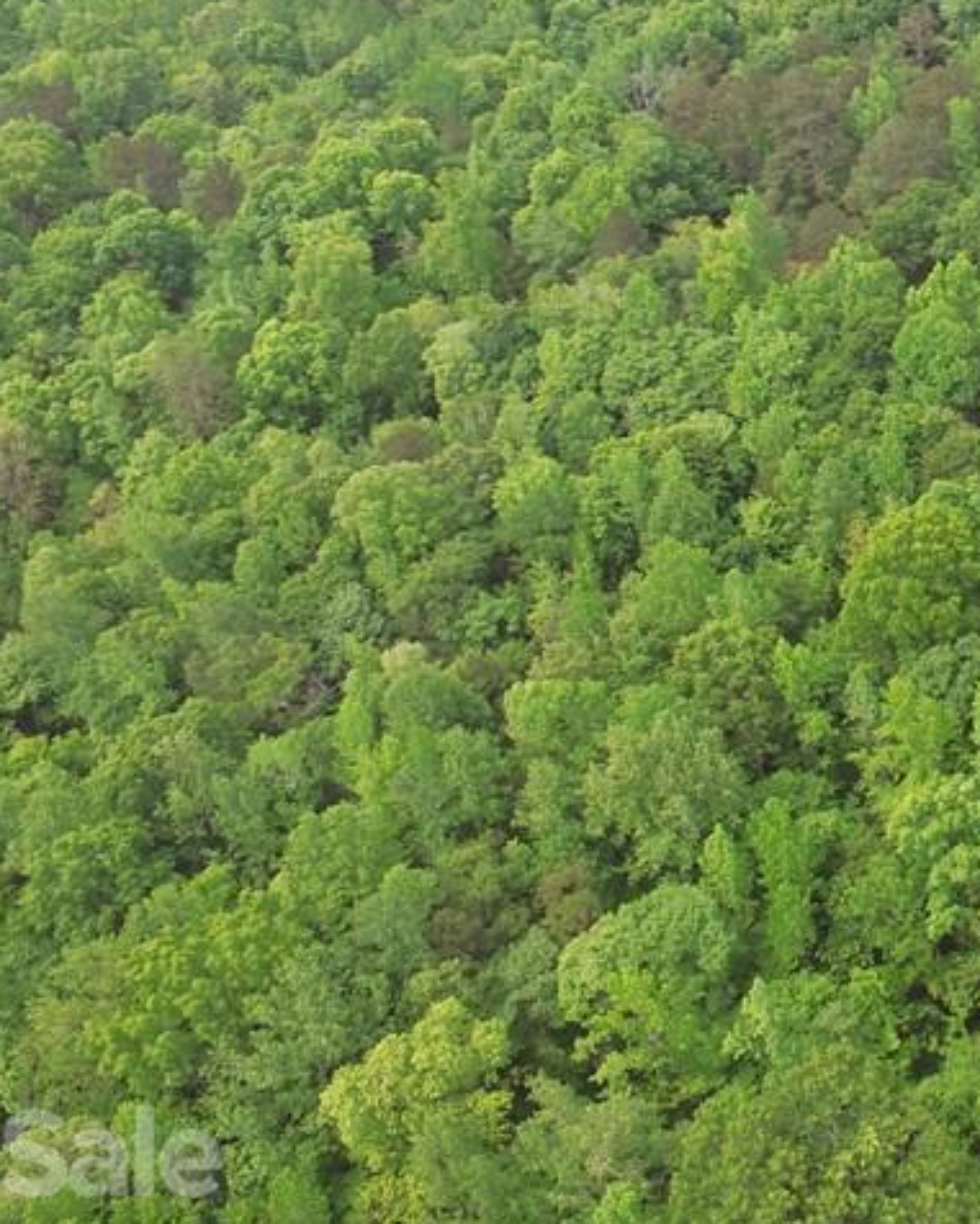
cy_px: 291
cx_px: 1101
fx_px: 1522
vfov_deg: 42.3
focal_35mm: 42
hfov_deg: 31.3
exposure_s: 1/408
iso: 100
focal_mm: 3.61
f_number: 2.8
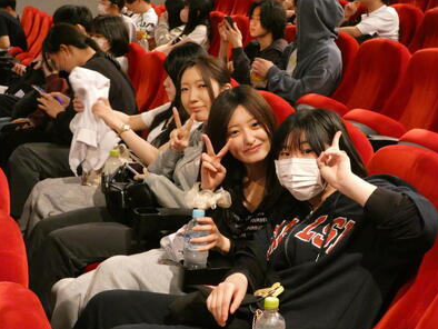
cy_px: 166
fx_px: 848
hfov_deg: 29.0
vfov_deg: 22.0
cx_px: 220
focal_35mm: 67
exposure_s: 1/20
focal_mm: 11.9
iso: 1600
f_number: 4.2
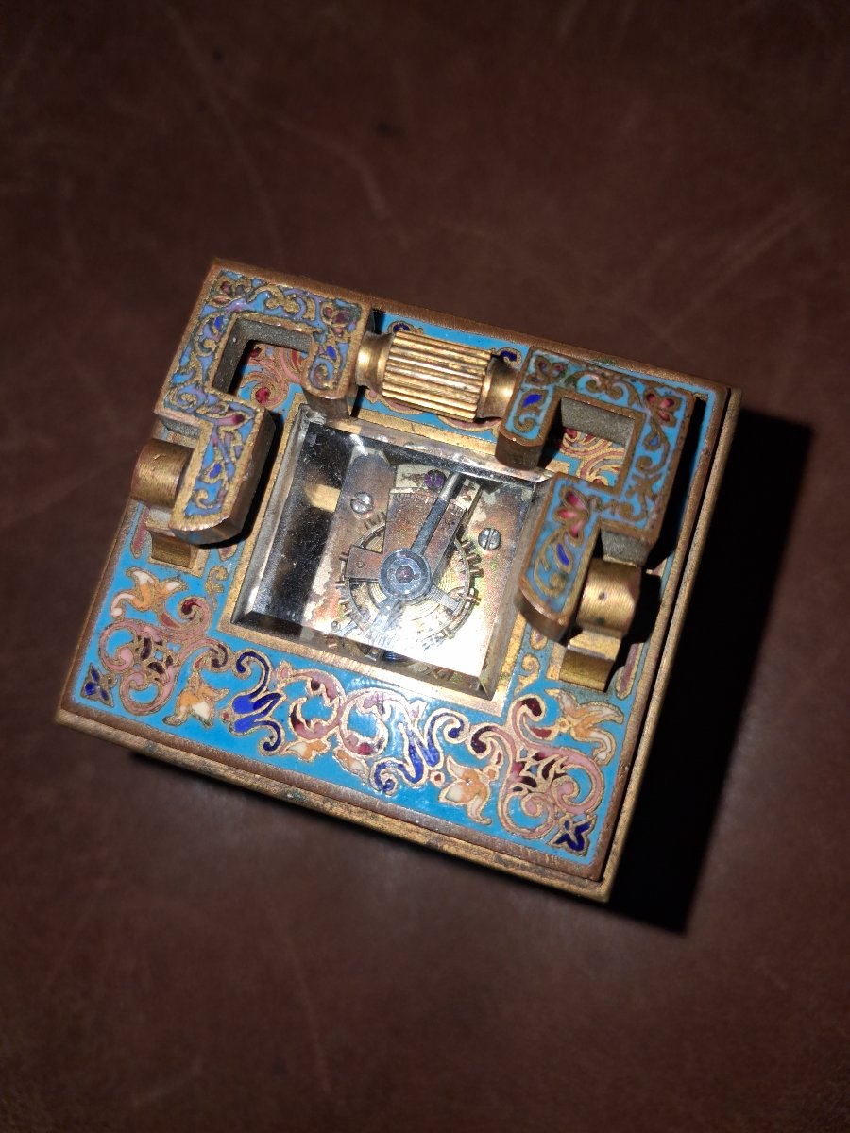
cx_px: 425
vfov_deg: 65.3
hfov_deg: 51.4
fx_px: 884
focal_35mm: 27
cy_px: 566
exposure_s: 1/140
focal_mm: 4
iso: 20
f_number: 1.8
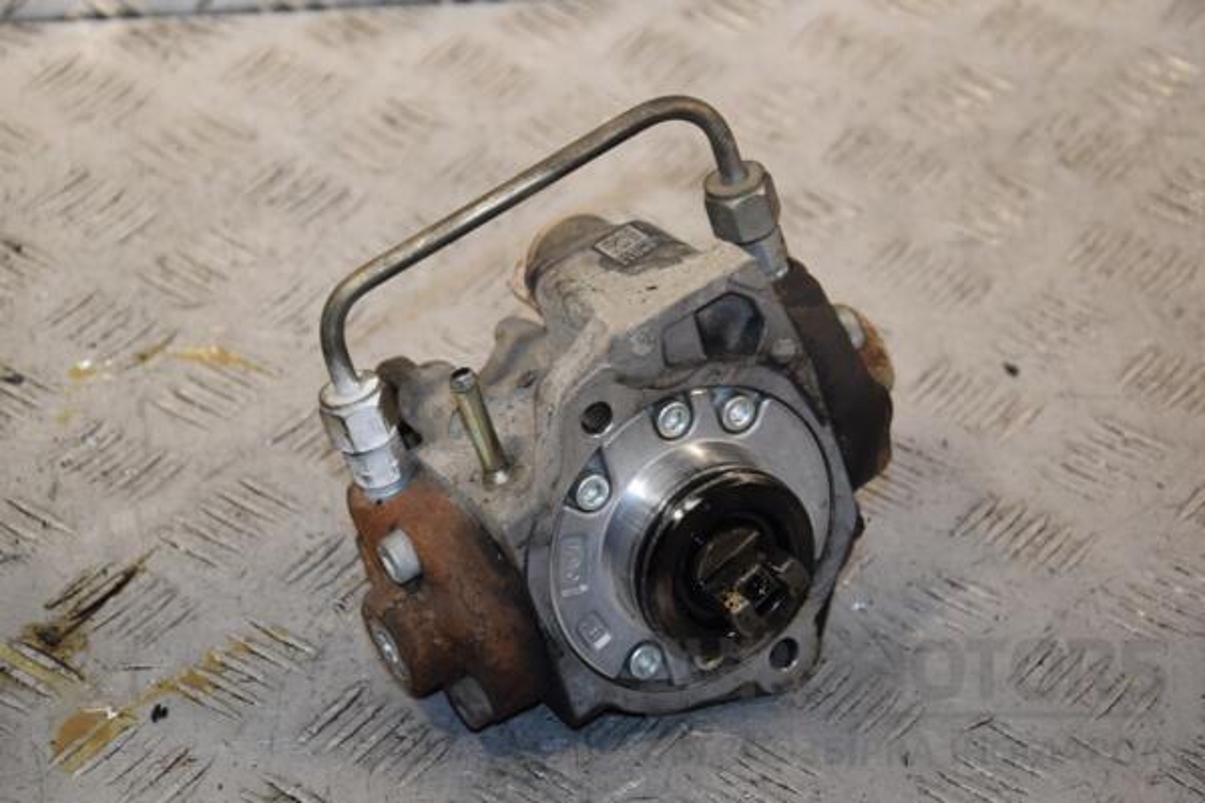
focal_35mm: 105
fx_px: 3514
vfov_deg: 13.0
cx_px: 602
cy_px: 402
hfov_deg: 19.5
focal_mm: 70
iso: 800
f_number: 6.3
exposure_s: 1/200
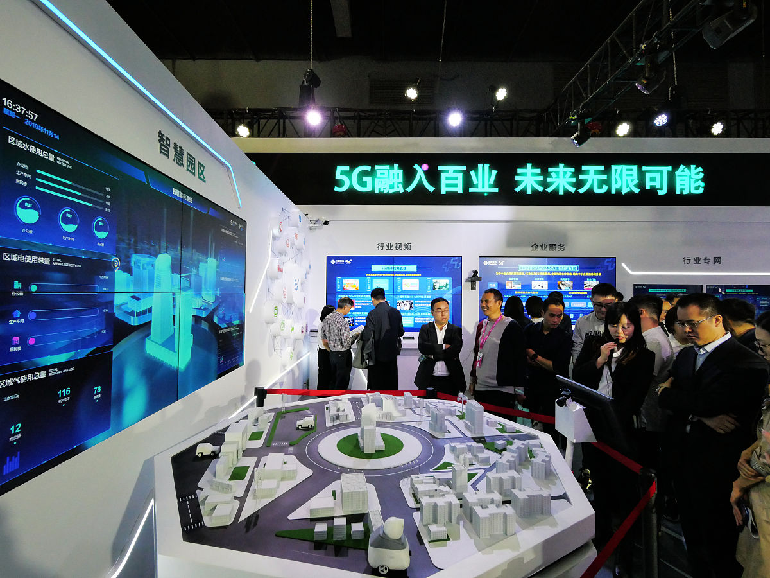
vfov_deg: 78.1
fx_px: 356
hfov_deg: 94.5
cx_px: 385
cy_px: 289
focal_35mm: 16
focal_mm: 8
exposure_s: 1/320
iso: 3200
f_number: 5.6
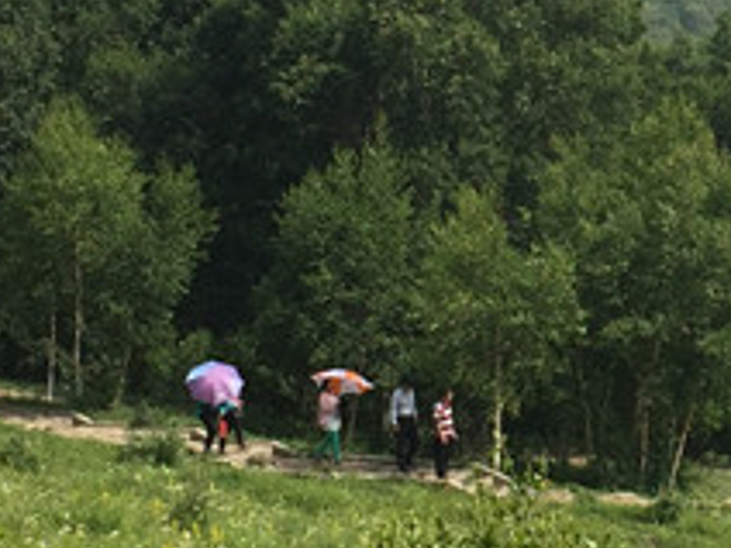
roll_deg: +1.8
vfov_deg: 10.8
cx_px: 762
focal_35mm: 137
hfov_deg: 14.1
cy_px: 90
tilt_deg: -3.1
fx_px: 2893
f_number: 2.2
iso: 32
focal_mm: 4.15
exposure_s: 1/1883
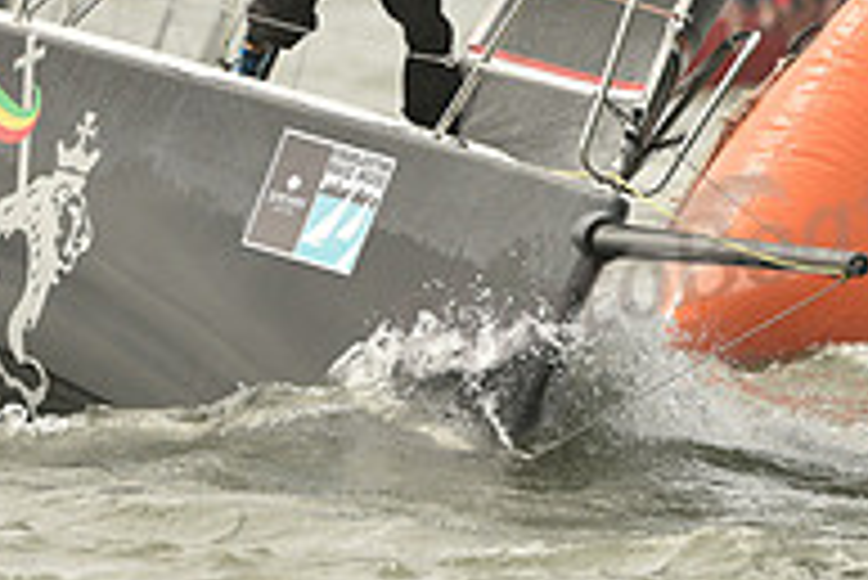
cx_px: 157
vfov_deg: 1.5
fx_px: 21740
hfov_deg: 2.3
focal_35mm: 901
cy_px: 97
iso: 320
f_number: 6.3
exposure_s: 1/1250
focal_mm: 300
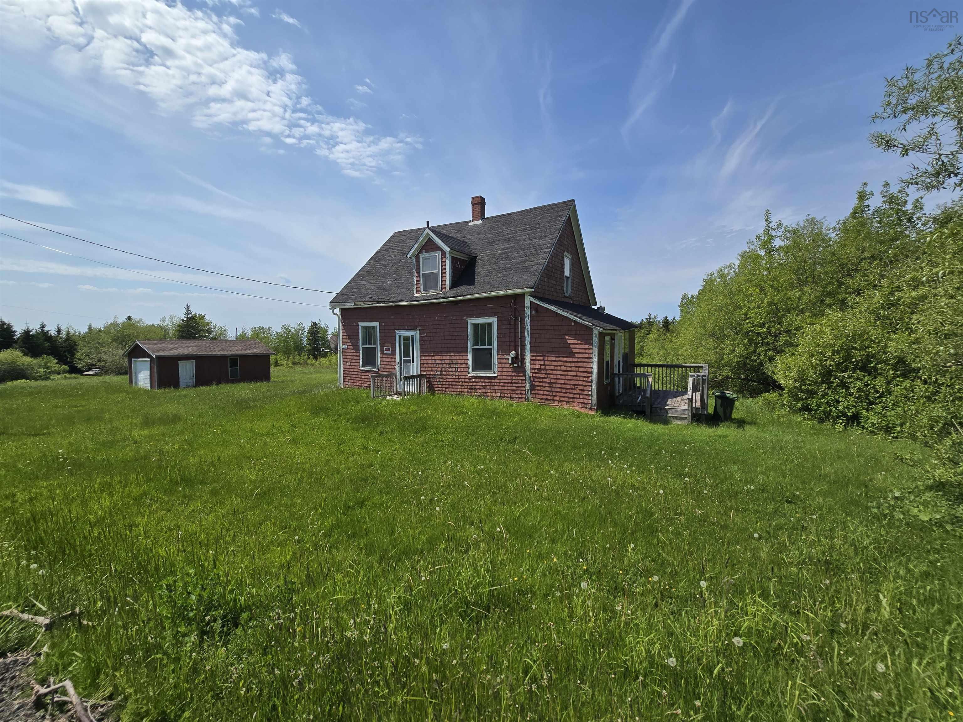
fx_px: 362
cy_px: 361
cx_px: 482
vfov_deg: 89.9
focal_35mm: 13
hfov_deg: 106.2
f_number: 2.2
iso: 50
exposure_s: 1/3598
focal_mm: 2.2
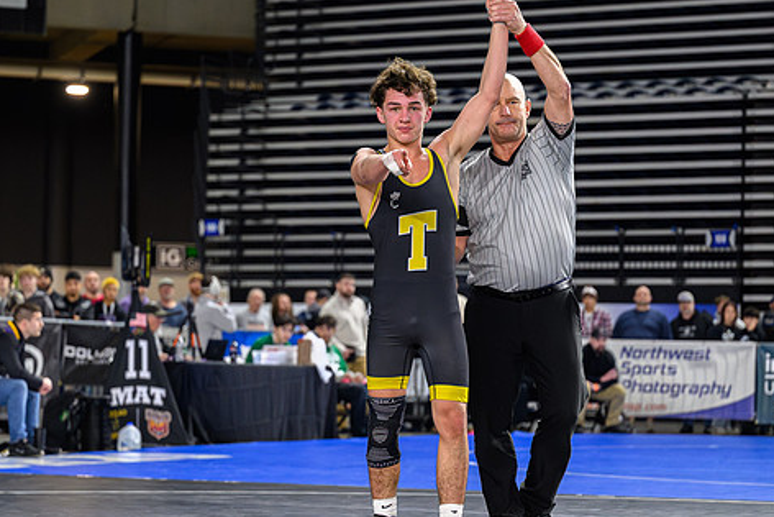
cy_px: 258
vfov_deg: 12.8
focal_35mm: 107
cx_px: 358
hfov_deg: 19.1
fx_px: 2301
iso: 4000
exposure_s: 1/800
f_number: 2.8
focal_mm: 70
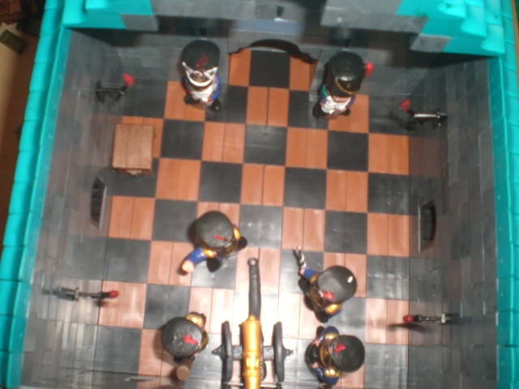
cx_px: 260
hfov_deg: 49.0
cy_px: 194
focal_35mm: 38
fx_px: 570
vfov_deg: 37.7
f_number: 3.1
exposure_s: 1/60
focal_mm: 6.3
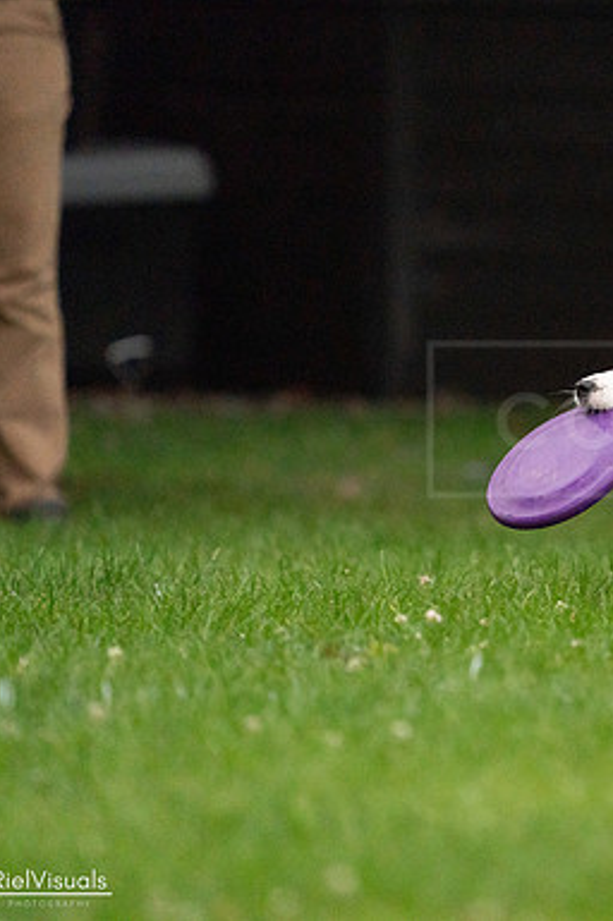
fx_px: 23155
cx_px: 656
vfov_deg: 2.3
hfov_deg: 1.5
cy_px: 460
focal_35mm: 905
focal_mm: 600
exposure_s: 1/1600
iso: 6400
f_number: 6.3
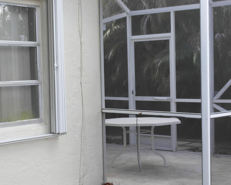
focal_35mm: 75
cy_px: 99
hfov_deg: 25.4
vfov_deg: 20.4
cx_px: 134
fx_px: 513
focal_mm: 38
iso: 400
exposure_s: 1/60
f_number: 10
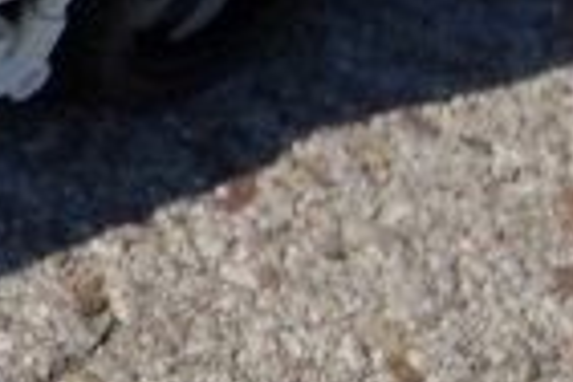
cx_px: -902
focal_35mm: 307
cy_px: -286
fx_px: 4886
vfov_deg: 4.4
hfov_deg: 6.3
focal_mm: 32
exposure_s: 1/1000
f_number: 5.6
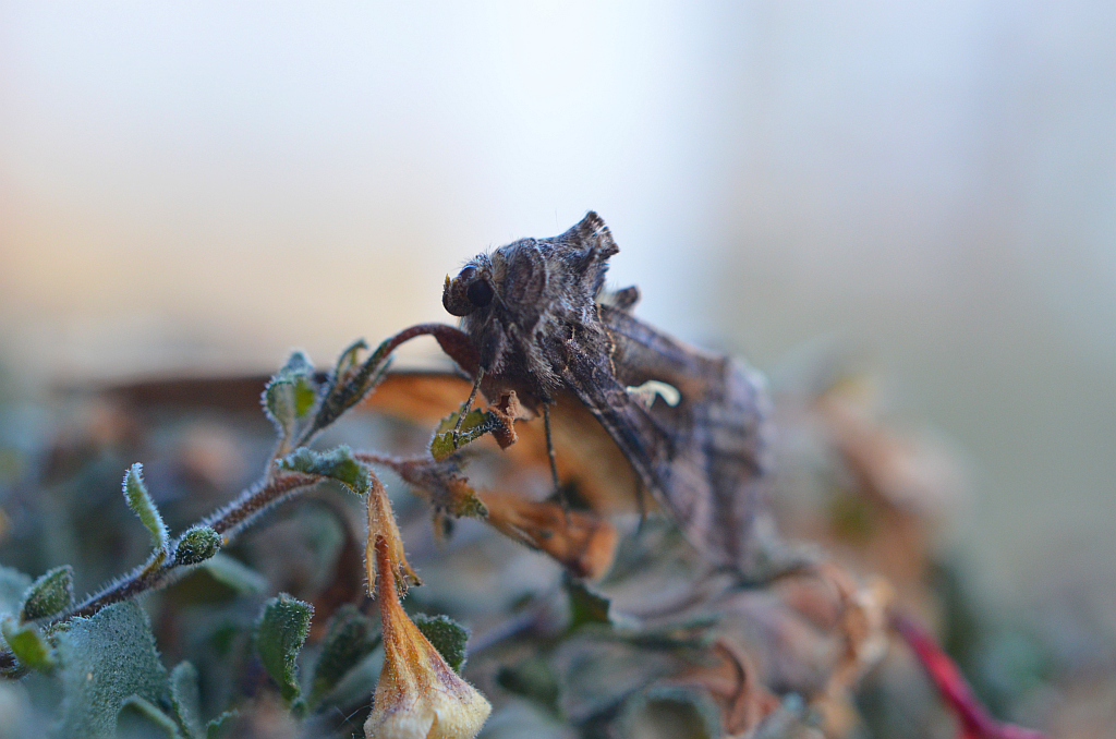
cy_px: 370
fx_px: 1624
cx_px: 558
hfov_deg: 37.9
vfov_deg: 25.6
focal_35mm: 52
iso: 800
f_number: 4
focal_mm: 35
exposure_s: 1/60
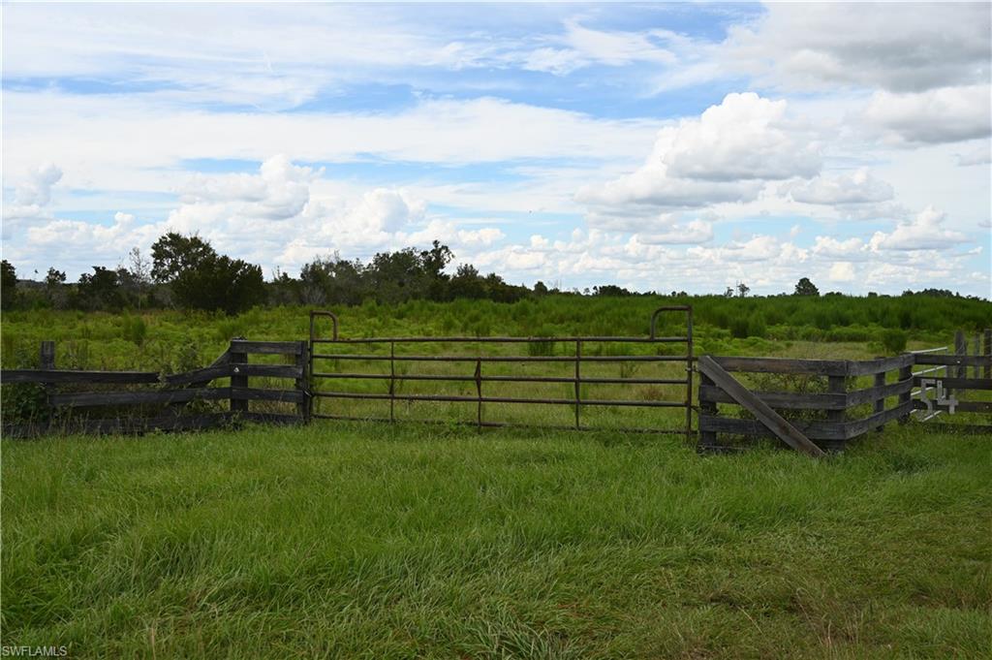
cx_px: 496
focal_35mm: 39
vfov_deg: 34.2
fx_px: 1074
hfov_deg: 49.6
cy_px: 330
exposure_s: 1/400
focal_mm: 39
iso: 100
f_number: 7.1
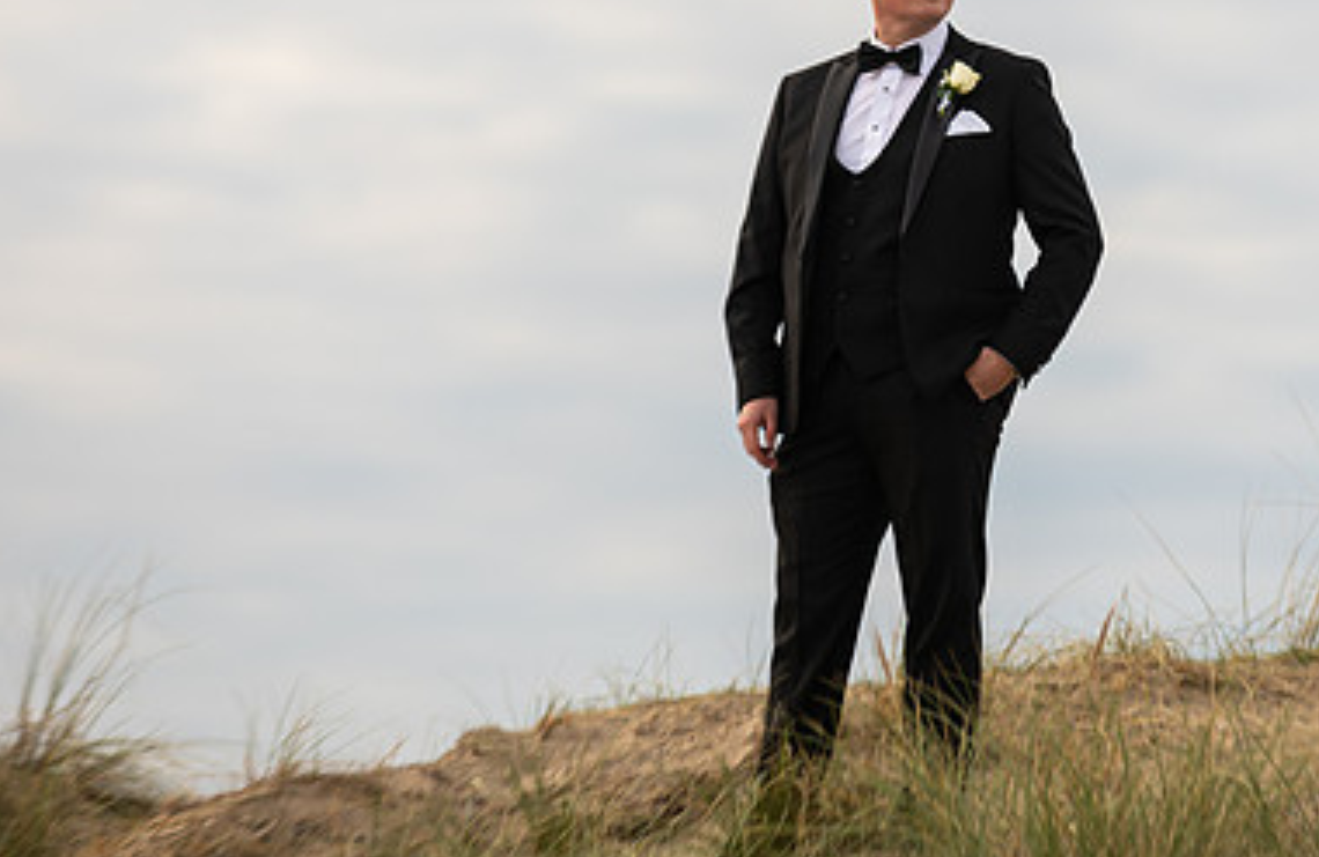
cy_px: 70
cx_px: 893
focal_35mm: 293
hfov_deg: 7.1
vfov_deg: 4.6
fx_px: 10653
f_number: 3.5
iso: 100
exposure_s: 1/200
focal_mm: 155
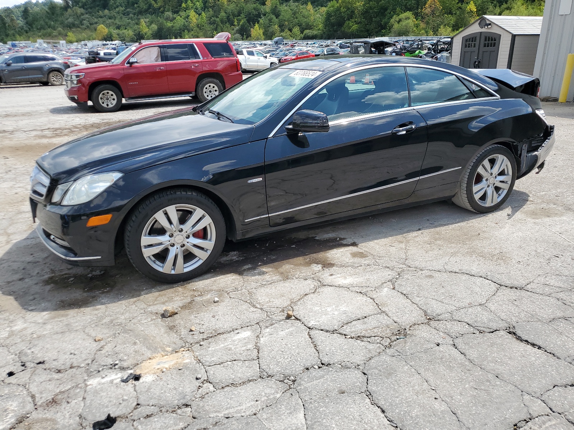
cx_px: 287
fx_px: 431
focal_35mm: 26
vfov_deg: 53.1
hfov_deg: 67.3
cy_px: 215
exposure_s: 1/2500
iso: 50
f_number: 1.5
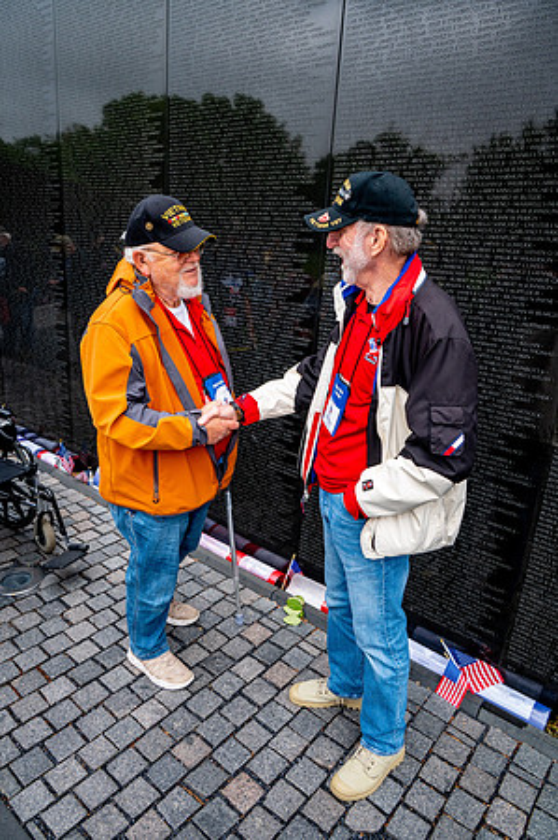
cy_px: 420
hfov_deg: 53.0
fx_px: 559
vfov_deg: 73.8
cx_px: 279
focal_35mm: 24
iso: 800
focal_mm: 24
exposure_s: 1/640
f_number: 8
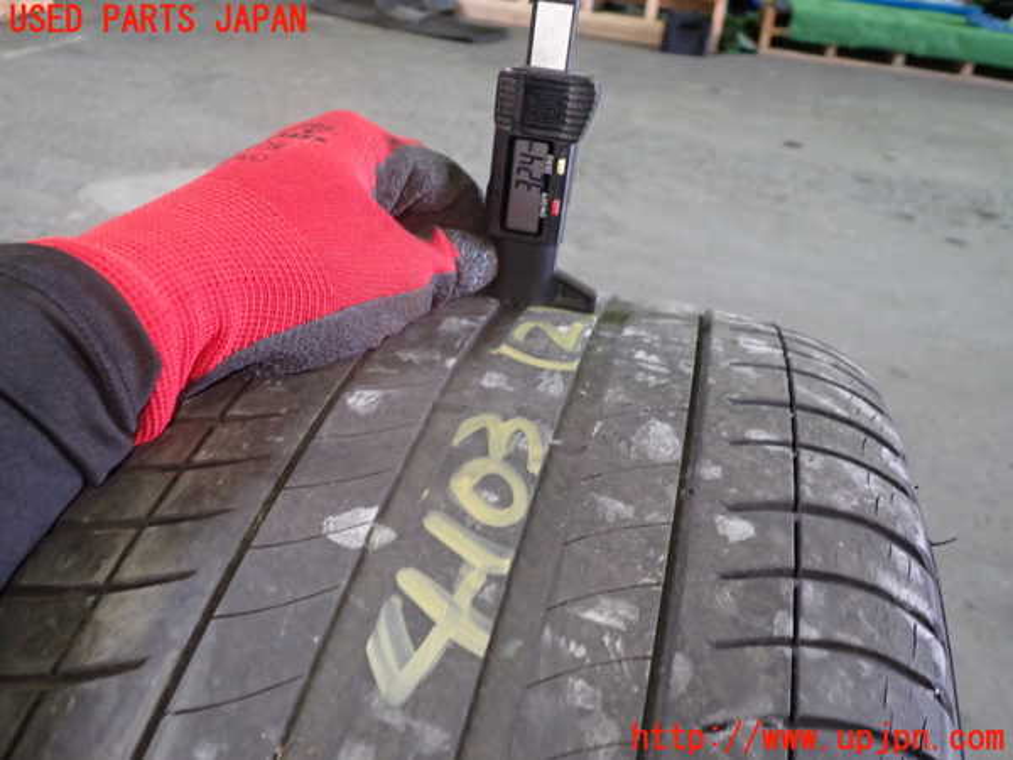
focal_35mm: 30
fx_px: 878
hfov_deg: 60.0
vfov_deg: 46.8
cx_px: 506
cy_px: 380
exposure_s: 1/30
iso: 500
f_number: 2.3
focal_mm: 5.4
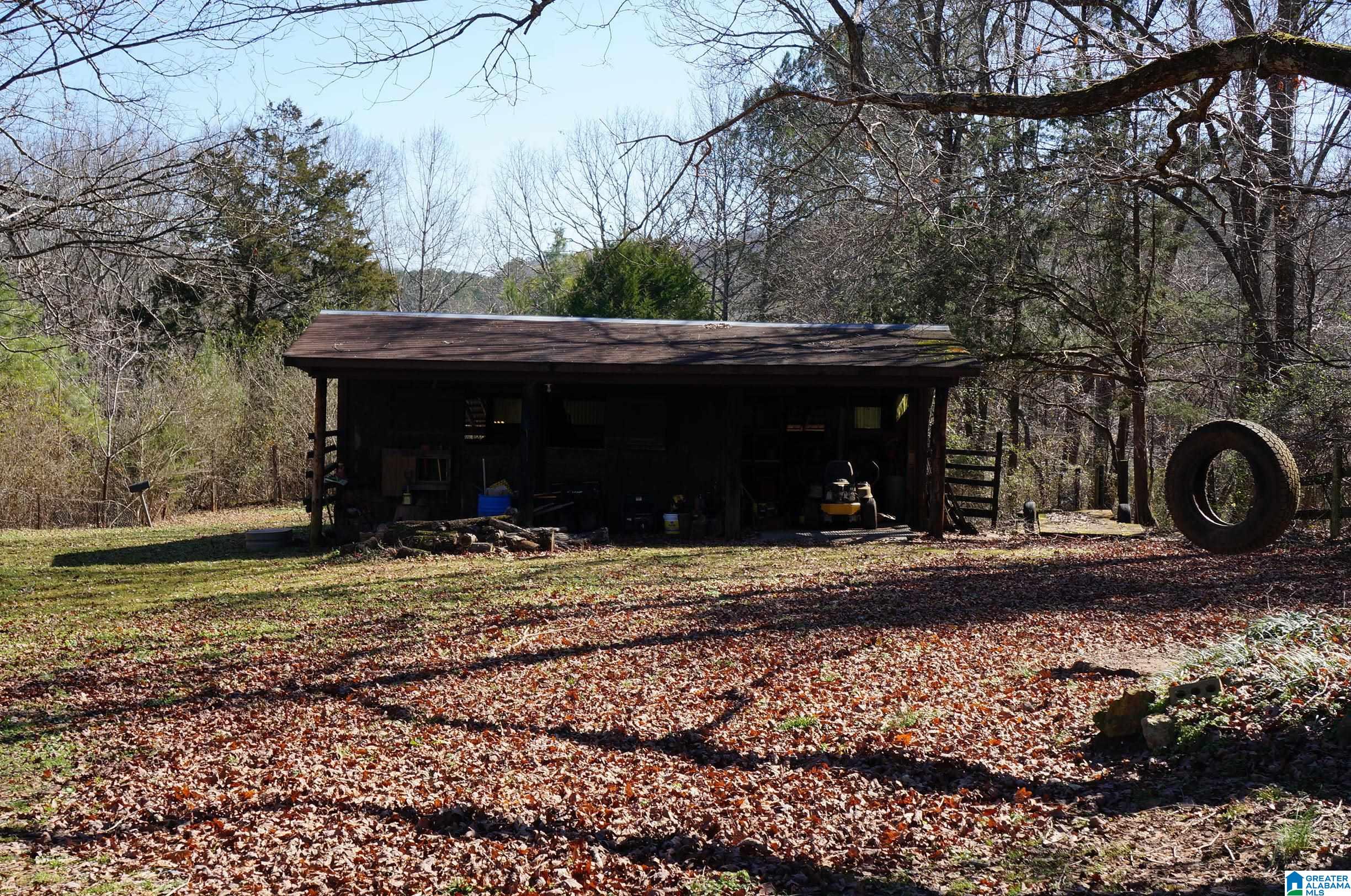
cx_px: 676
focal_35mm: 45
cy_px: 448
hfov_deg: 43.7
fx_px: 1686
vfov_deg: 29.8
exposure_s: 1/80
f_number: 10
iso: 100
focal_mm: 30
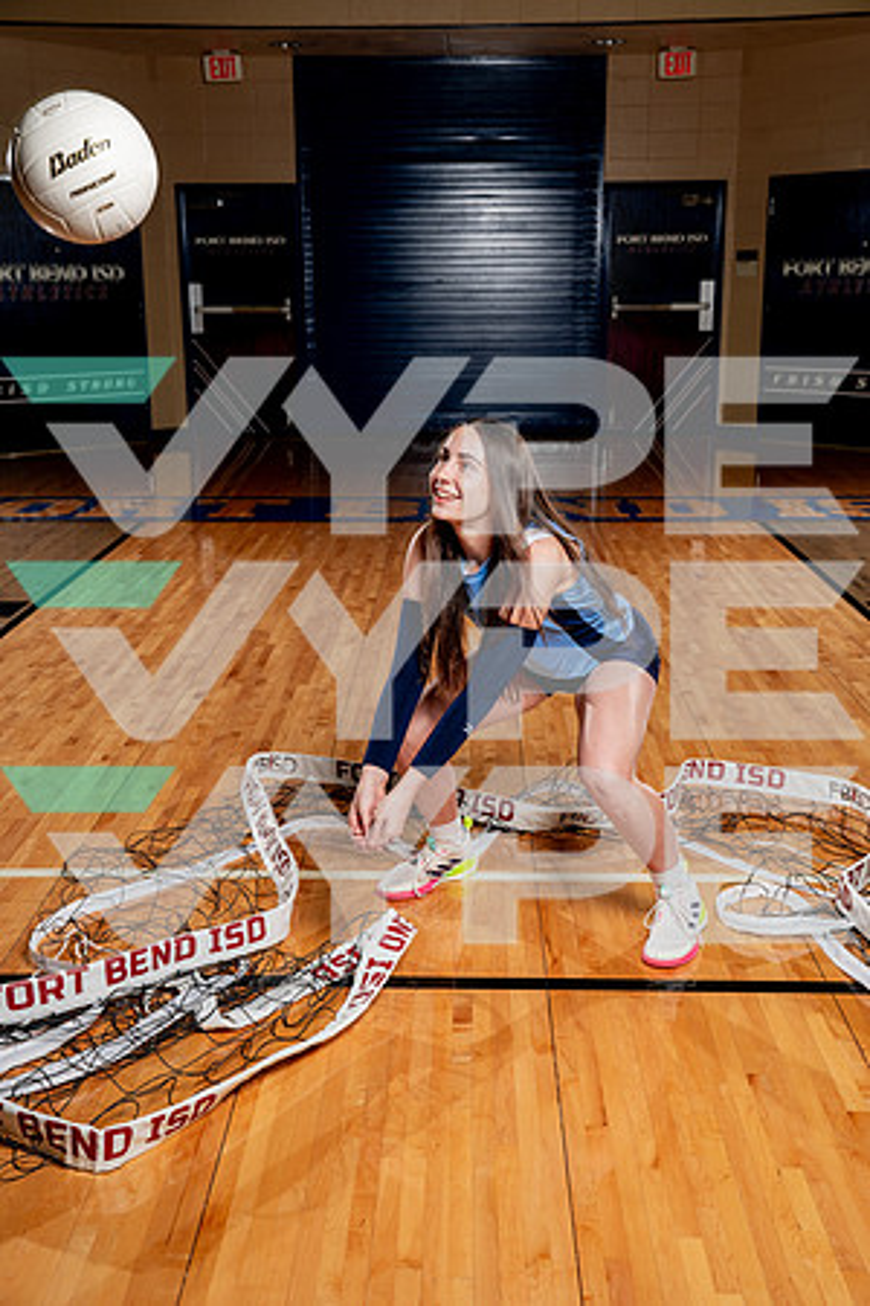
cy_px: 653
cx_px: 435
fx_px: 1450
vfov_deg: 48.5
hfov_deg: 33.4
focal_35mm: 40
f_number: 5.6
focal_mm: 40
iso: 200
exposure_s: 1/250
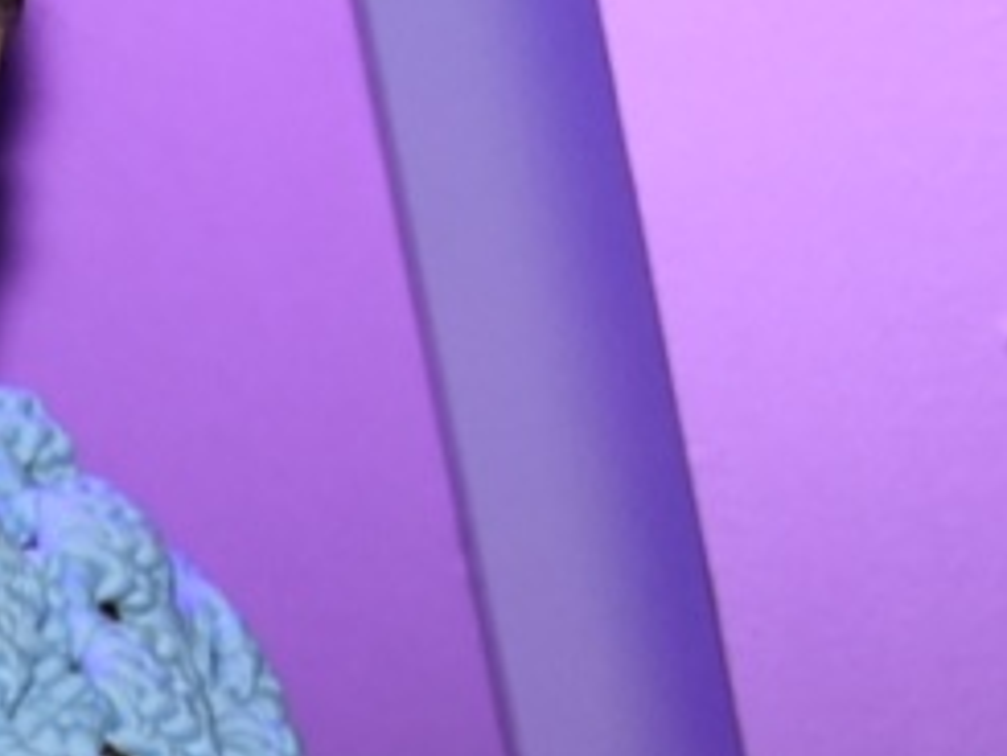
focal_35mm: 322
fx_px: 9372
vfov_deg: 4.6
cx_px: -103
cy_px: 696
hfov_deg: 6.1
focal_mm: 41
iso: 2000
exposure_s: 1/200
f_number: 2.8
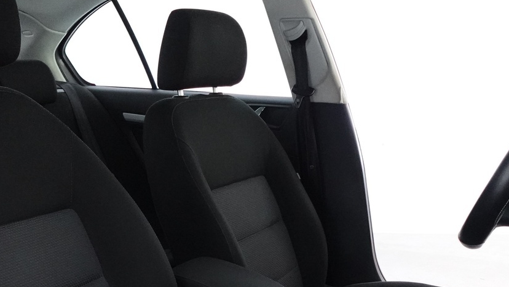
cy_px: 272
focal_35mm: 41
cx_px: 253
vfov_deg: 27.7
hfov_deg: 49.4
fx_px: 553
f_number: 2
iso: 2500
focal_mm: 7.6
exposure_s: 1/80
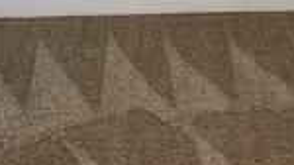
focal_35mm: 121
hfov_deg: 17.4
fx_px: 942
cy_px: -126
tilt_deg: -8.6
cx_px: 270
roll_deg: -1.0
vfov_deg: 9.5
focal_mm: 4.25
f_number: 1.8
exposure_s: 1/60
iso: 100
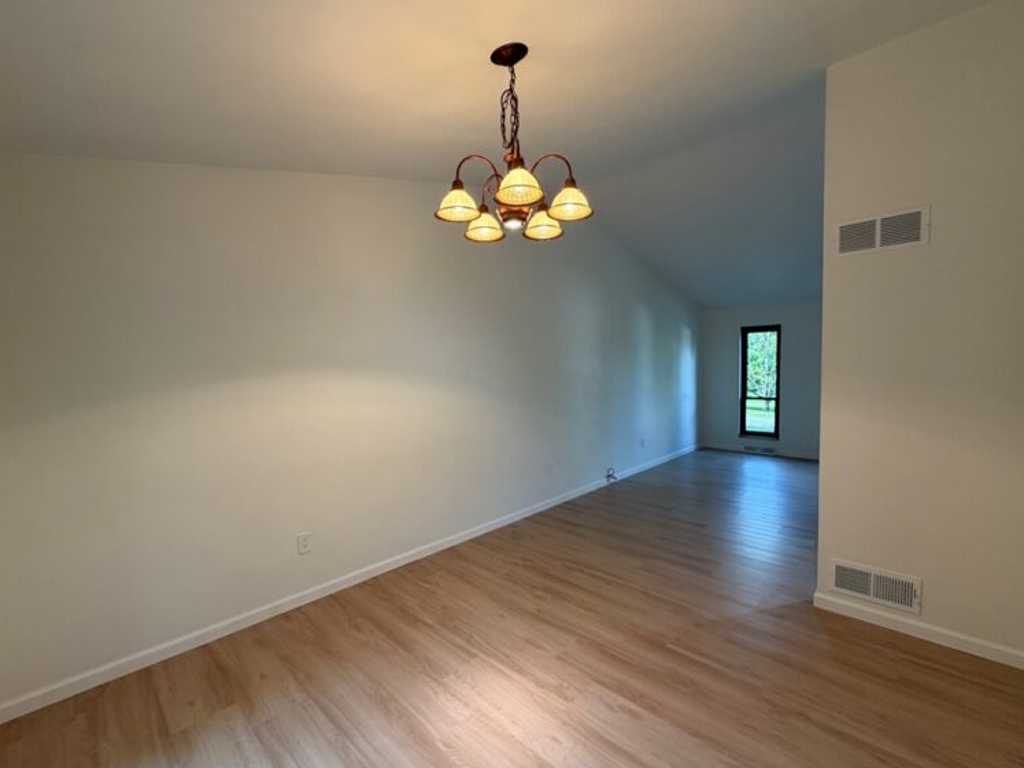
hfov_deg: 98.2
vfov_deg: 81.7
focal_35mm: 15
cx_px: 510
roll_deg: +2.1
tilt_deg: -3.6
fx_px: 444
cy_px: 394
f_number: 2.2
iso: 160
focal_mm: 2.22
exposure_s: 1/120
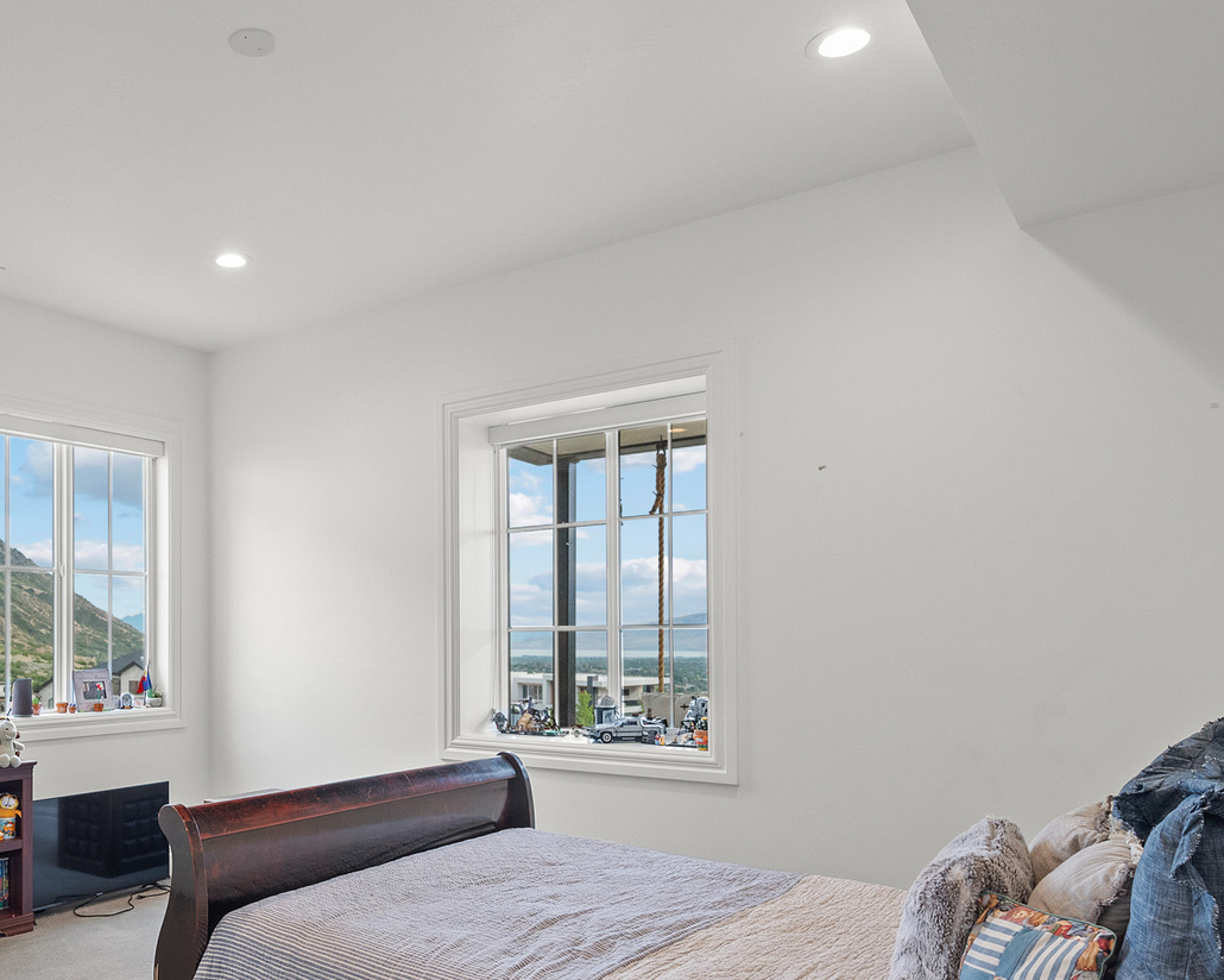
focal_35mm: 28
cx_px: 328
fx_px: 1014
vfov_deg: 50.8
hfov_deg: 59.4
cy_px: 632
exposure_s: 1/3
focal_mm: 15
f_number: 8
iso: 500
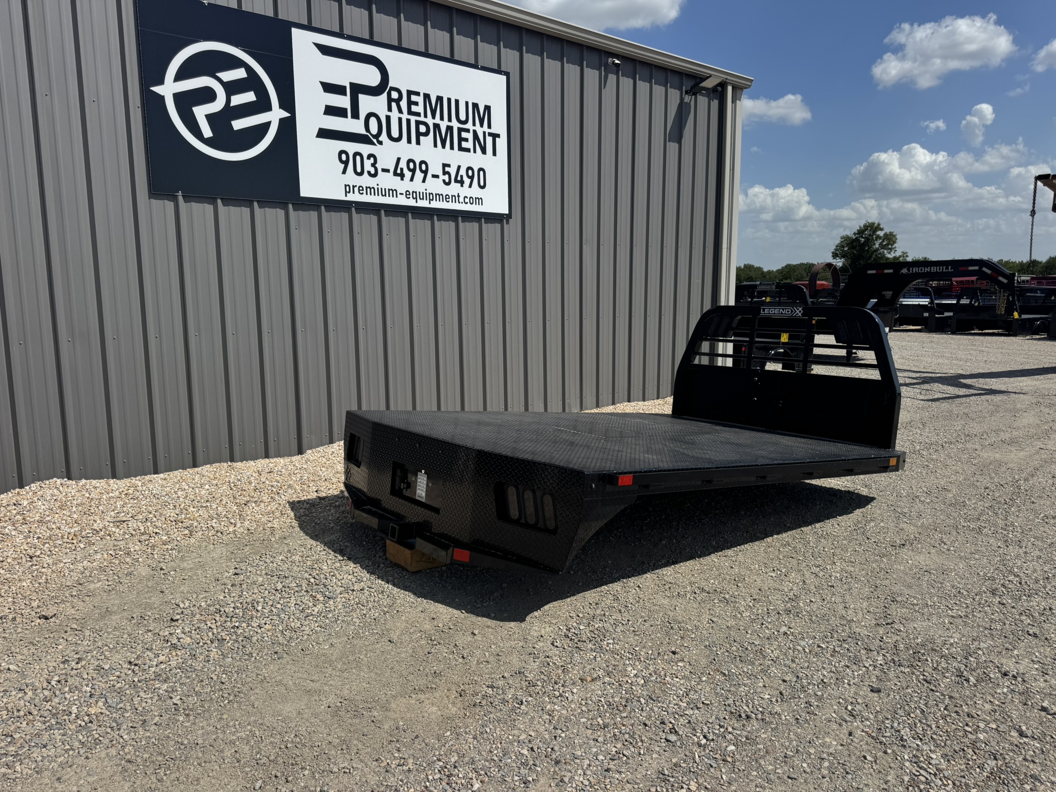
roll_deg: -0.6
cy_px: 396
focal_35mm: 24
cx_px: 528
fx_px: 732
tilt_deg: -9.2
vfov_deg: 56.8
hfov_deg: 71.6
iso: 80
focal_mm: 6.76
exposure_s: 1/7937
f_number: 1.78
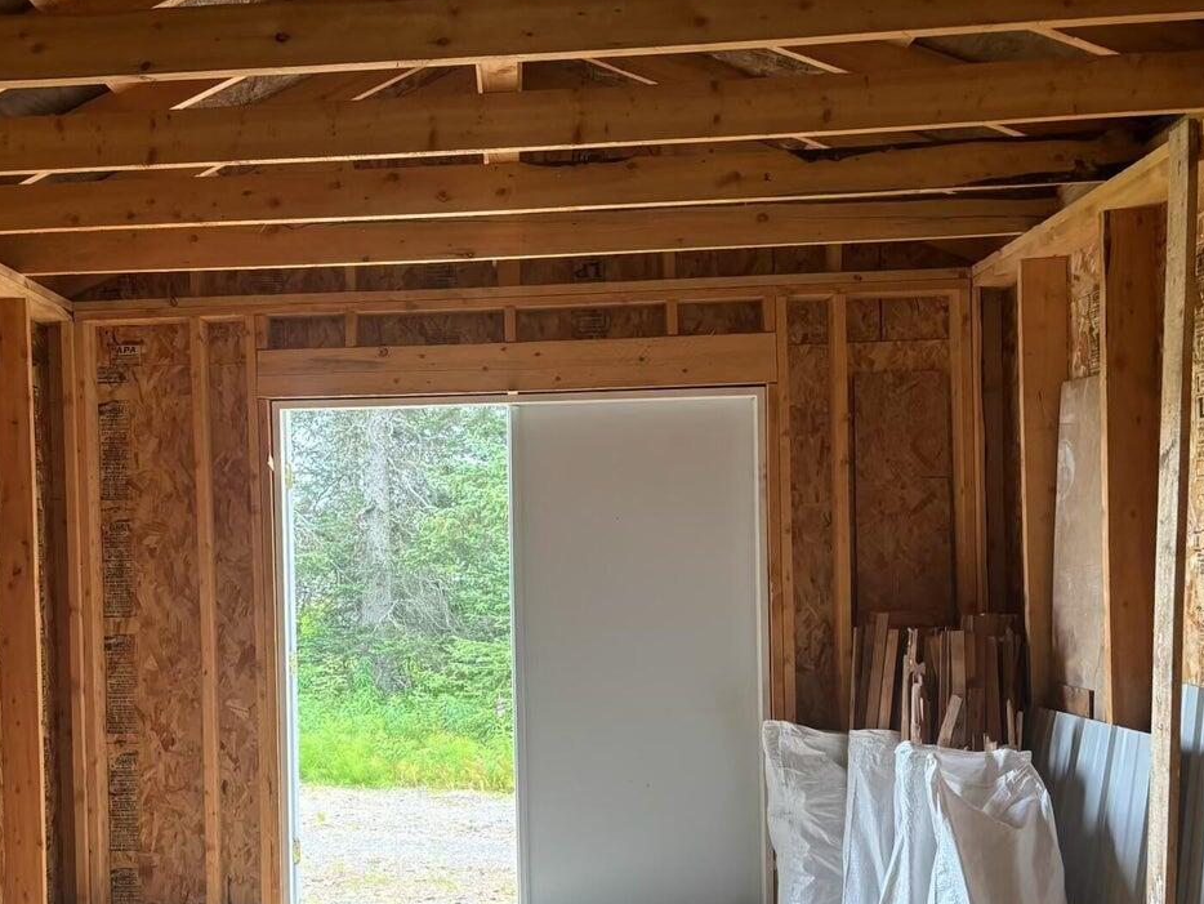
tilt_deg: -1.9
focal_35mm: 38
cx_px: 420
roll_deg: +1.0
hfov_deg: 48.3
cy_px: 564
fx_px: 1322
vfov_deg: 37.5
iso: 125
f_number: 1.6
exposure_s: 1/70
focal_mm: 5.96
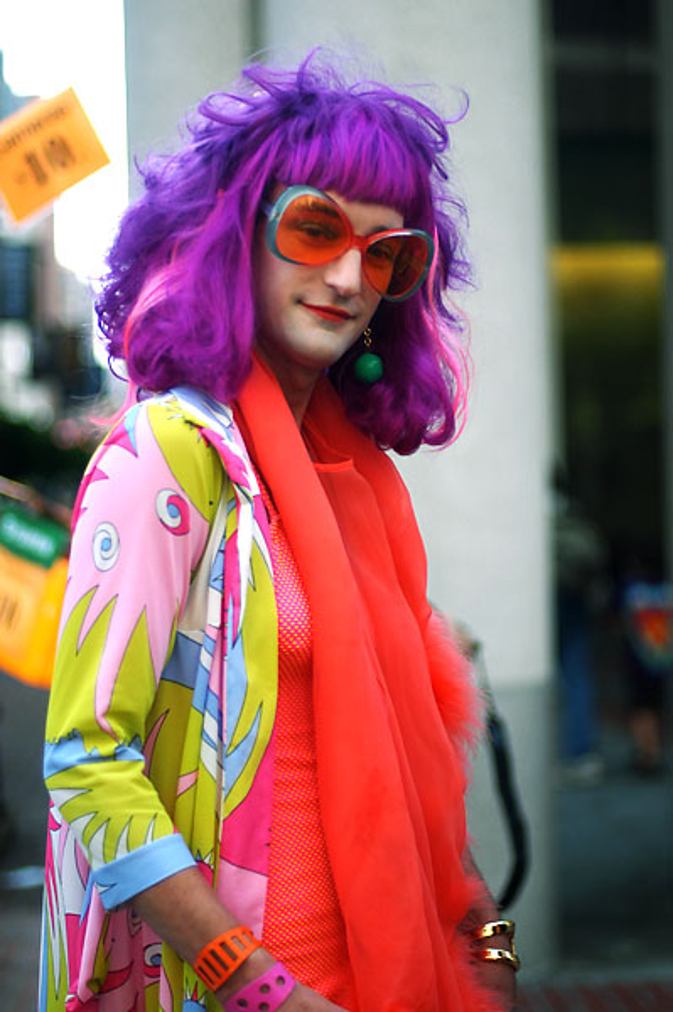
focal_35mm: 75
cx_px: 336
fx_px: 2107
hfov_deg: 18.2
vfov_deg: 27.0
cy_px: 506
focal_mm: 50
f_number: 1.4
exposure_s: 1/1000
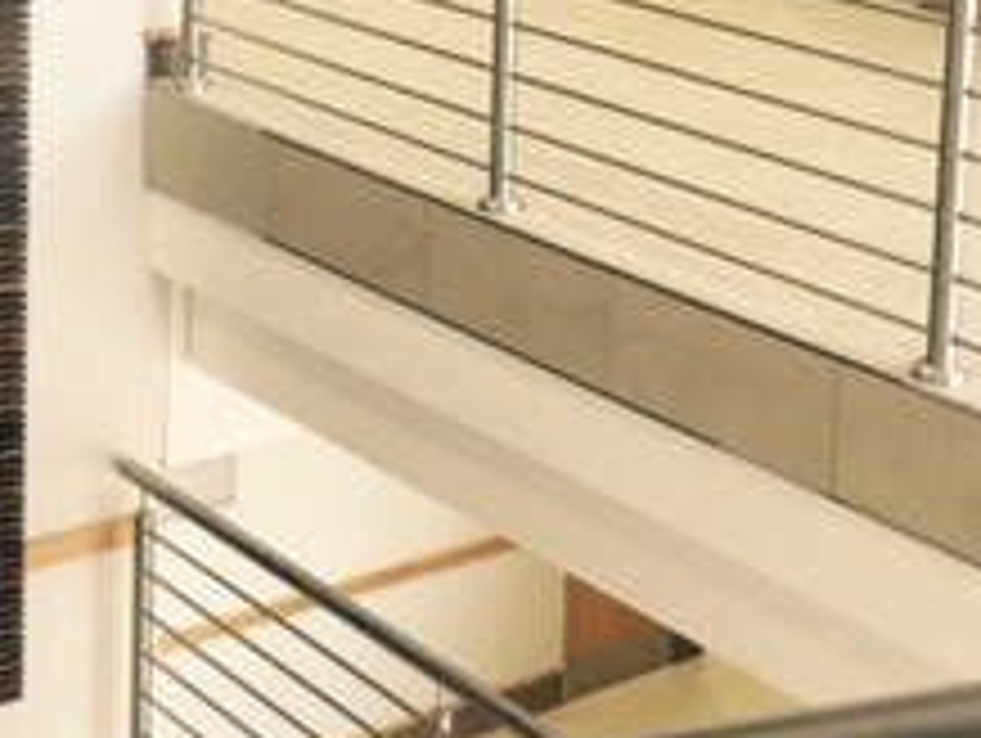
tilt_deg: -9.2
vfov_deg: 16.8
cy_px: -81
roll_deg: -1.3
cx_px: 423
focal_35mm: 85
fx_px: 2412
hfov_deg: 23.0
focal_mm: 4.15
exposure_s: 1/33
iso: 50
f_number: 2.2
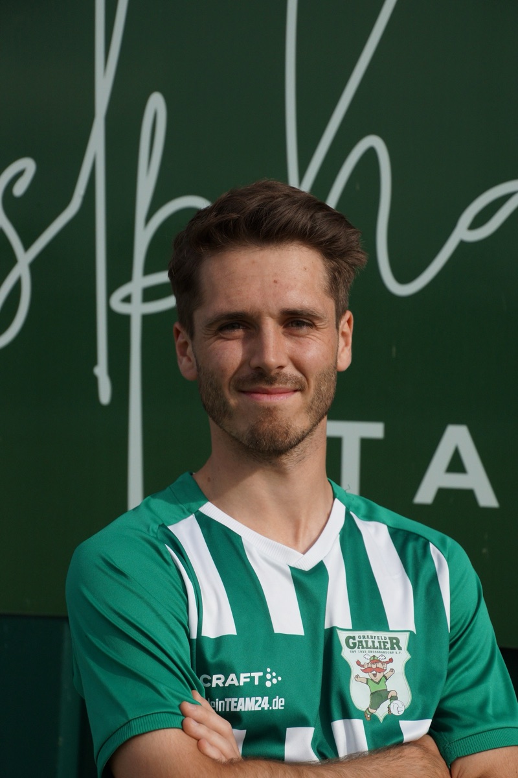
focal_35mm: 112
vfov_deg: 18.2
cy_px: 389
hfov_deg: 12.2
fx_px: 2428
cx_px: 259
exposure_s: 1/2000
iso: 320
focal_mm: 75
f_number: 5.6
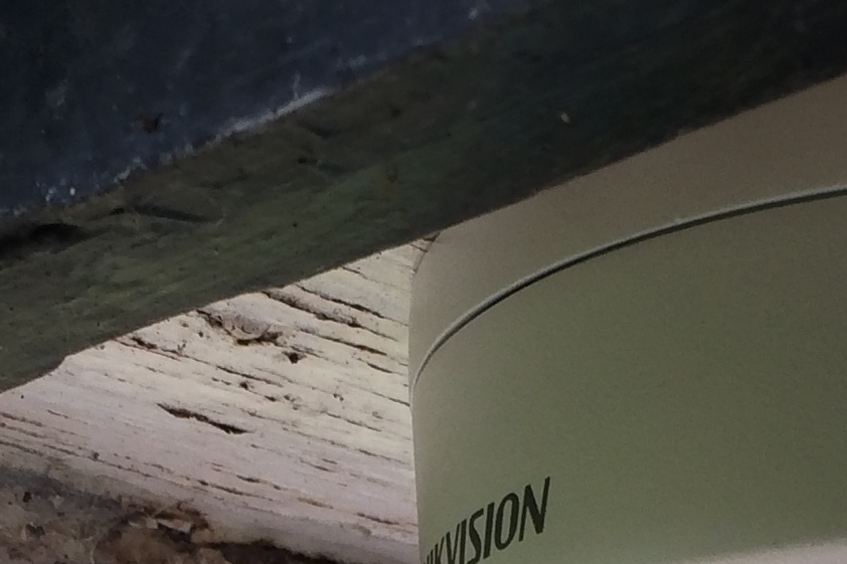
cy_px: 1110
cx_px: 421
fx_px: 2846
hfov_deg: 16.9
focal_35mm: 121
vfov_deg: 10.5
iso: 50
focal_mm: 4.12
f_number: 2.2
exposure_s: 1/60
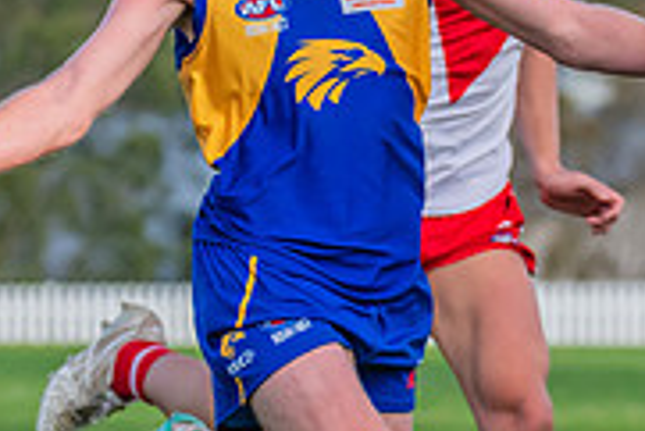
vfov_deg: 1.7
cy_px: 201
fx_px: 14326
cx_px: 310
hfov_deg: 2.6
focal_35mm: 799
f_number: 7.1
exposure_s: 1/1250
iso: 800
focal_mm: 210
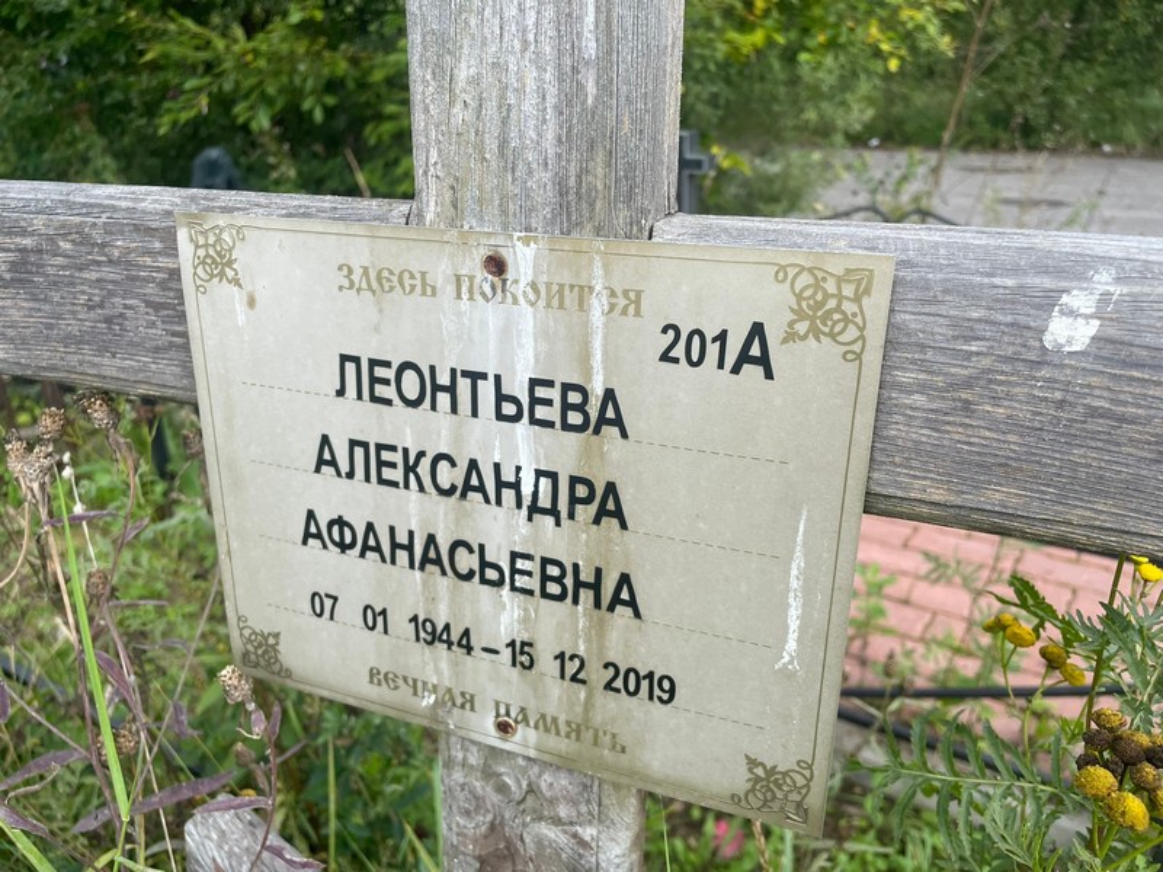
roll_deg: -0.1
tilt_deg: -24.6
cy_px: 436
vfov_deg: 53.1
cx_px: 582
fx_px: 874
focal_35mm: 26
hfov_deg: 67.3
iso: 32
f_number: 1.6
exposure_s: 1/972
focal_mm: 4.2
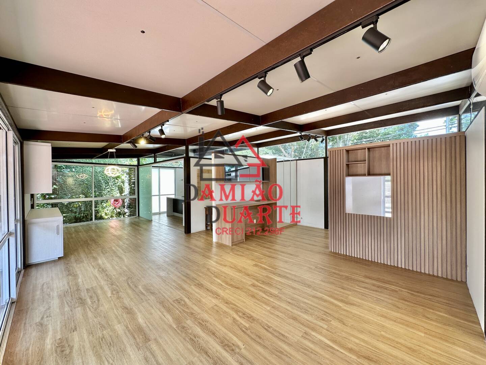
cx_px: 243
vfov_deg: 85.7
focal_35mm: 14
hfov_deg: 102.1
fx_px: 197
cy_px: 182
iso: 40
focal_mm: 2.22
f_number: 2.2
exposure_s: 1/99
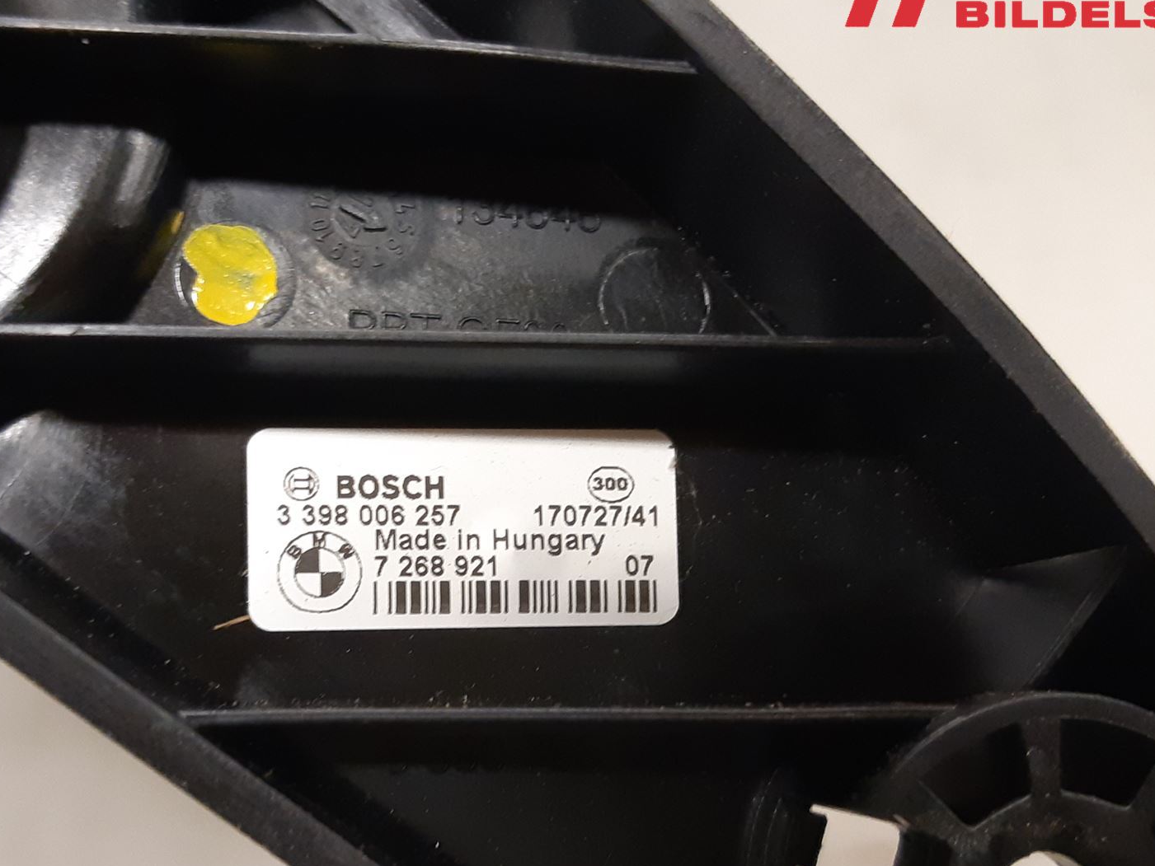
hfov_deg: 48.9
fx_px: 1268
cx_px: 507
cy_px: 521
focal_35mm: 38
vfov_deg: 37.6
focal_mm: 3.93
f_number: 1.7
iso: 320
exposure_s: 1/50
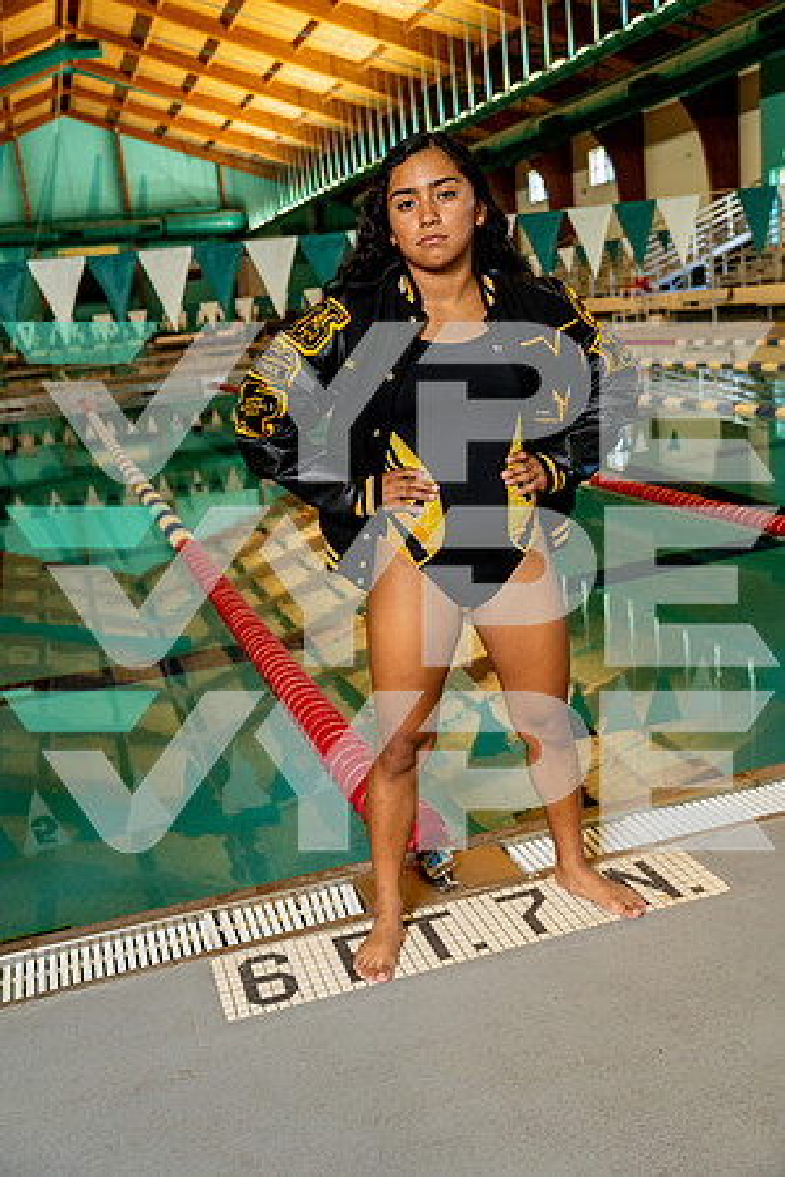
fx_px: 1145
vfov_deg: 54.4
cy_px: 588
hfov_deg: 37.9
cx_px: 392
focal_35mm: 35
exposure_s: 1/250
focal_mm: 35
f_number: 4
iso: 1600
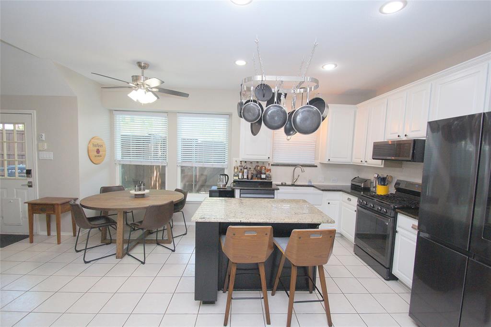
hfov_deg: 100.4
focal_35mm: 15
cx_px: 246
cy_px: 164
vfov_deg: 77.3
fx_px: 205
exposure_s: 1/160
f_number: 4.5
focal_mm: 10
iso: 800
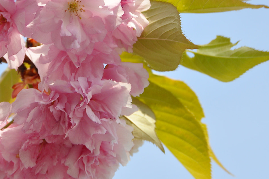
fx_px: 1999
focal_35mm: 268
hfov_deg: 7.7
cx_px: 78
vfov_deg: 5.1
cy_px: 66
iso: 250
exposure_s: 1/160
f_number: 10
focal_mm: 105
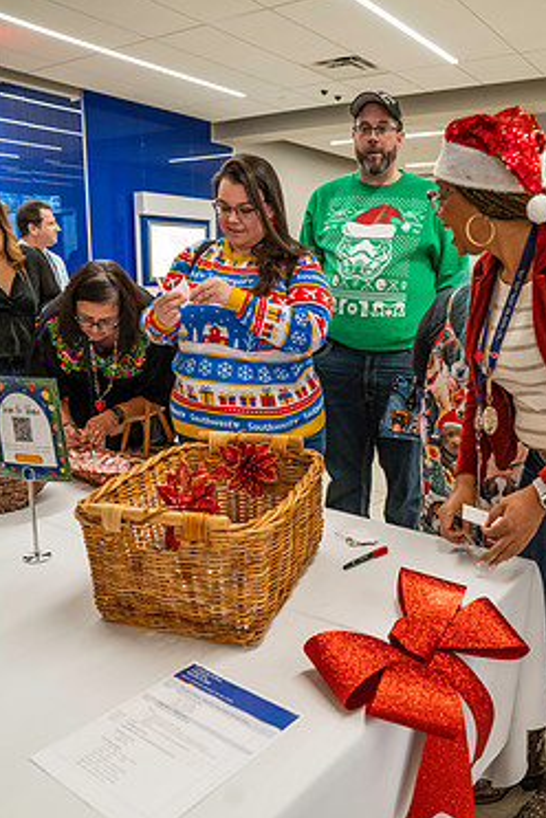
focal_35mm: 29
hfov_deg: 44.7
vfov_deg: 63.5
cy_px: 453
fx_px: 660
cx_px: 326
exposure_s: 1/125
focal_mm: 24
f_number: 4
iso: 3200
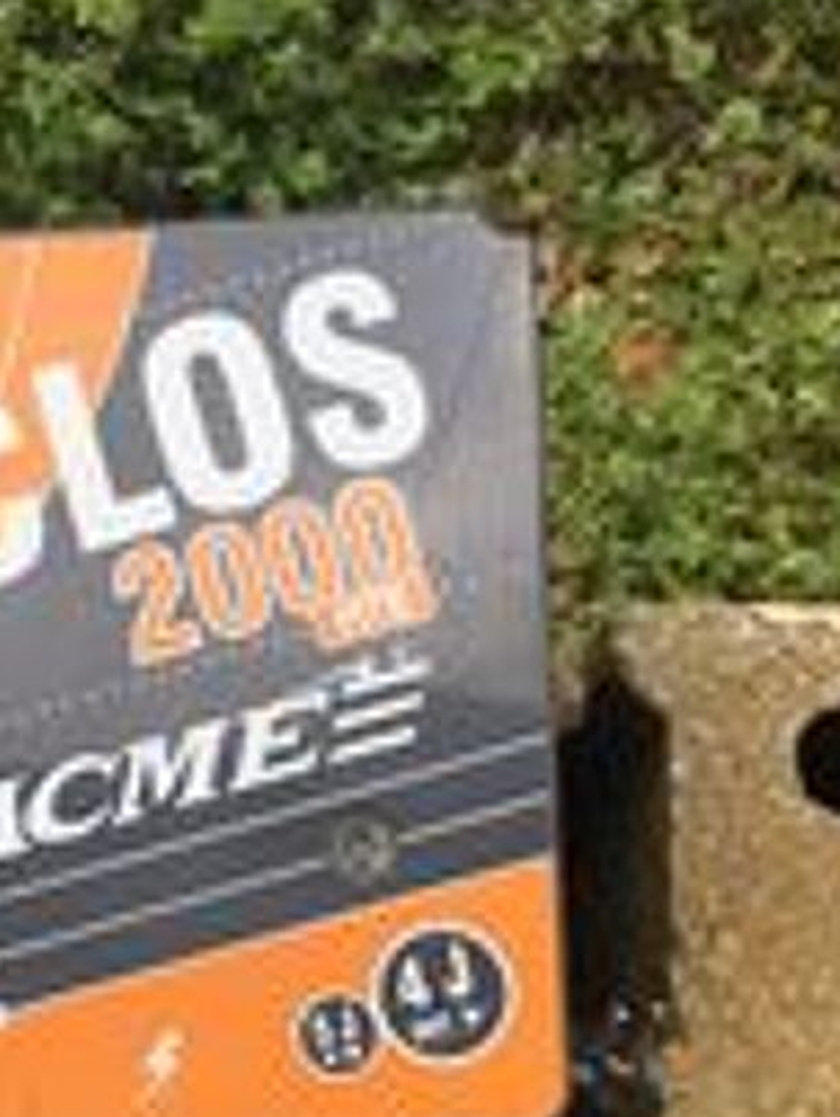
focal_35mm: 46
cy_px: 798
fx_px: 1486
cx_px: 219
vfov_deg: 40.4
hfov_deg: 31.1
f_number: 2.2
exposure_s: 1/581
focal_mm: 4.15
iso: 32
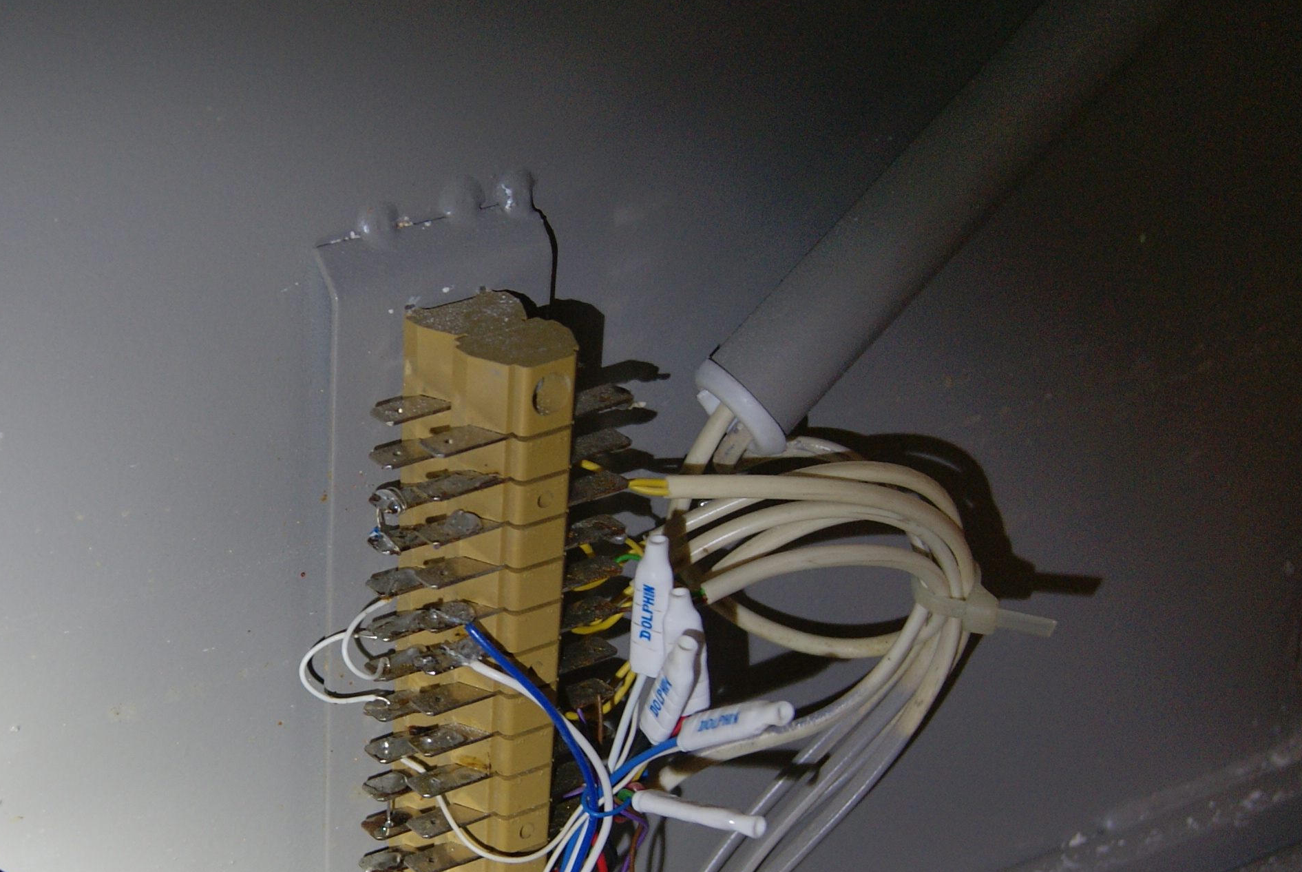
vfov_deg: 15.9
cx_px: 356
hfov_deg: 23.4
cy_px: 636
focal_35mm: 86
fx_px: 3114
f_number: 4.5
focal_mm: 28
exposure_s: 1/50
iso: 200
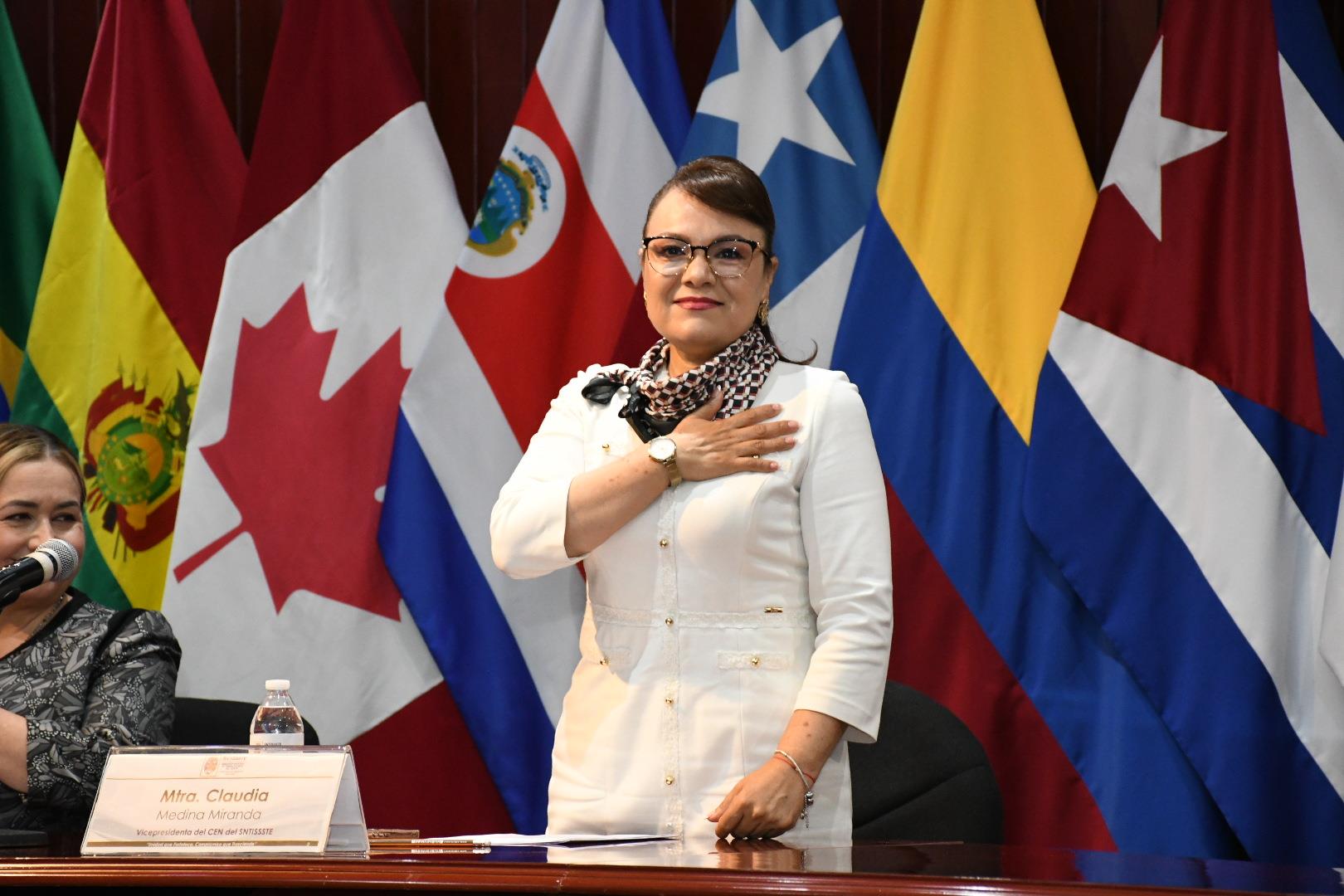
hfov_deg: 17.1
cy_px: 448
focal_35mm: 120
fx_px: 4480
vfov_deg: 11.4
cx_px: 672
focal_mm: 80
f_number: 6.3
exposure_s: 1/125
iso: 3200
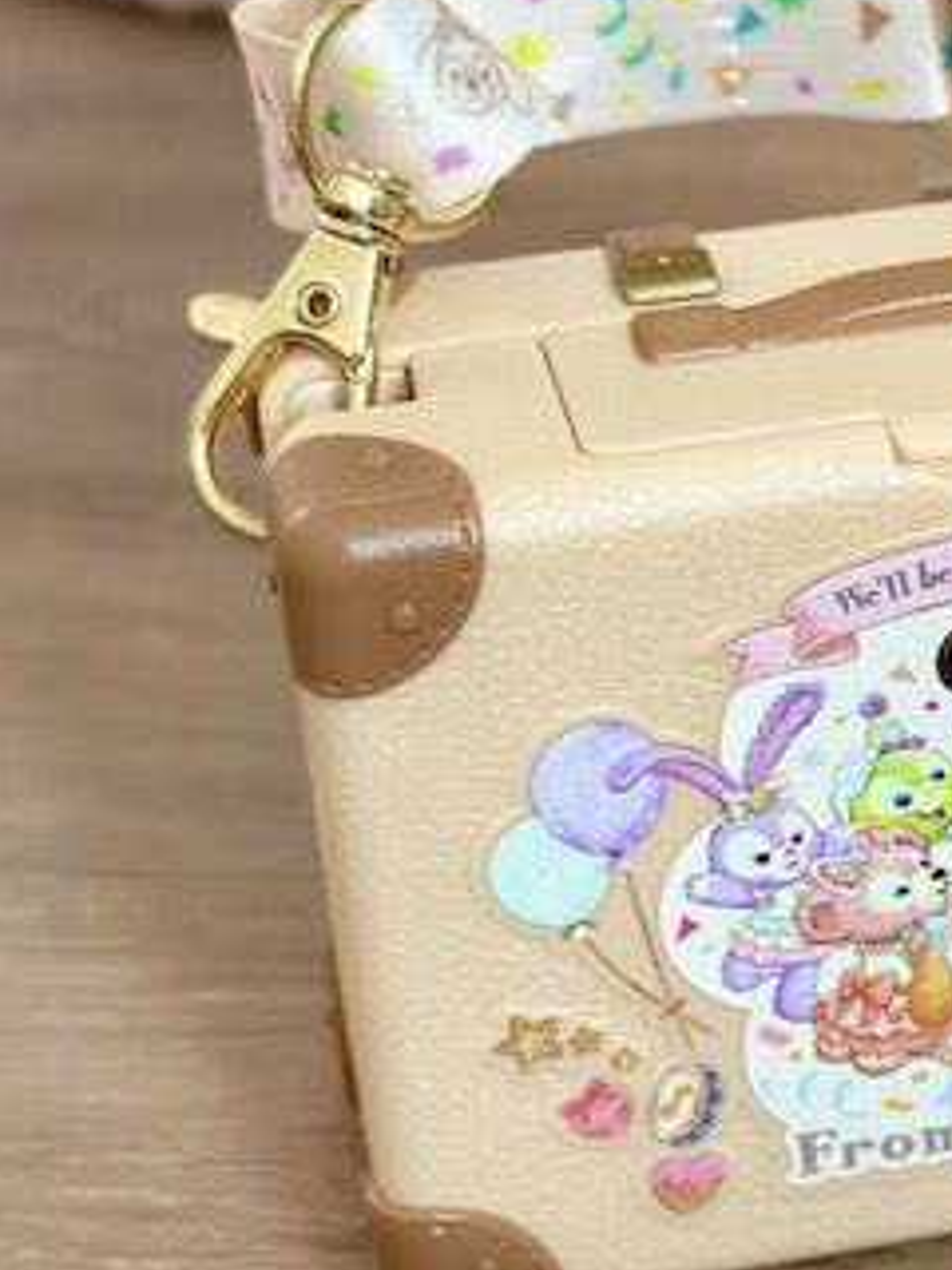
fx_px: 4034
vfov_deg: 17.9
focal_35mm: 110
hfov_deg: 13.2
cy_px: 698
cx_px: 1019
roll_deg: +2.1
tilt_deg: -30.9
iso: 320
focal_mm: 6.86
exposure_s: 1/40
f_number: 1.78
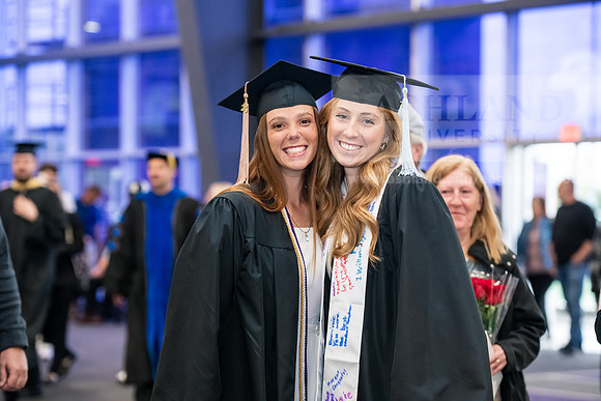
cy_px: 200
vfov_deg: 11.8
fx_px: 1937
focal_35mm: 116
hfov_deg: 17.6
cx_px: 300
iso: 2500
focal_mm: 116
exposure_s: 1/200
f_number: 4
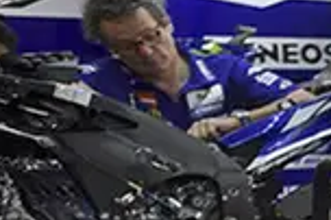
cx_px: 1233
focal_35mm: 158
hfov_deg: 8.5
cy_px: 249
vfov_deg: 8.6
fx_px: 1451
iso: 250
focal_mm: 20
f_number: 1.8
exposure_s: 1/400
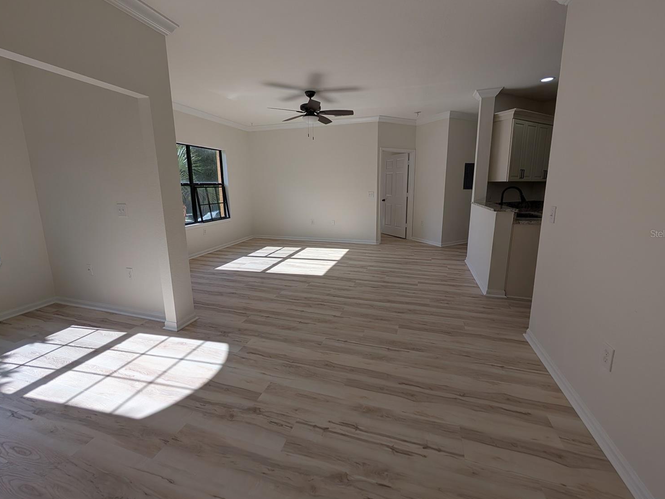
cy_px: 233
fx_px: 250
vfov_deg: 89.8
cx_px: 333
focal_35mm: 13
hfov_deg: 106.2
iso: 52
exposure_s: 1/1828
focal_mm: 2.02
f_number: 1.7
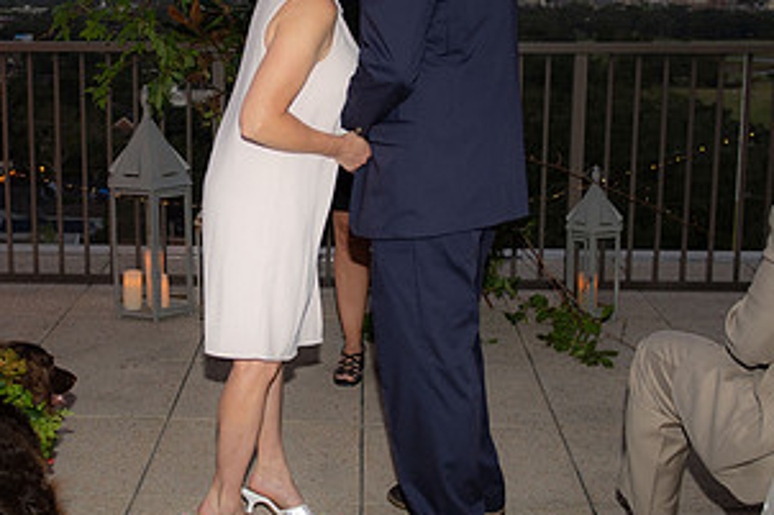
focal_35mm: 61
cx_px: 287
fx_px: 1311
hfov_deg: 32.7
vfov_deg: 22.2
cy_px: 208
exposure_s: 1/125
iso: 800
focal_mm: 29
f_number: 3.5
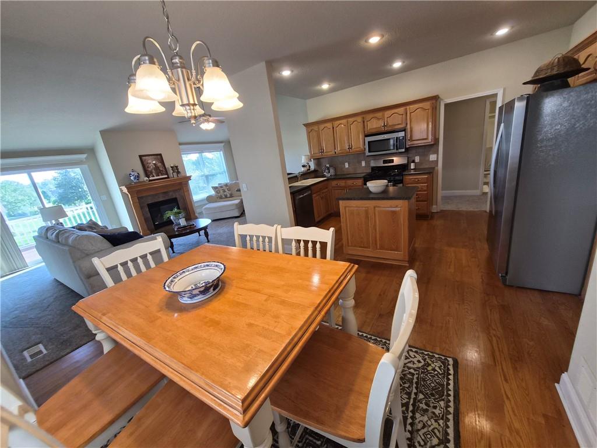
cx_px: 298
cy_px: 224
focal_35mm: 13
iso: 80
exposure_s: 1/60
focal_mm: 1.7
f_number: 2.2
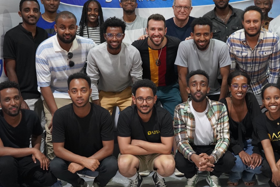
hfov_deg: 38.0
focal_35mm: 52
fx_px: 404
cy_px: 107
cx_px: 172
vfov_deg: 26.0
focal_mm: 35
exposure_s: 1/160
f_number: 4
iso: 5000
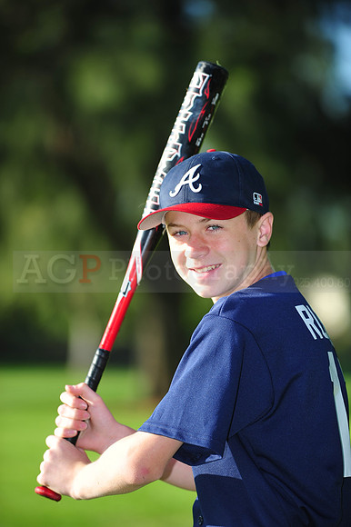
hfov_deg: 6.9
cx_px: 176
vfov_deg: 10.3
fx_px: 2928
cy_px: 264
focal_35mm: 200
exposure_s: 1/800
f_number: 4
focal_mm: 200
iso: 200
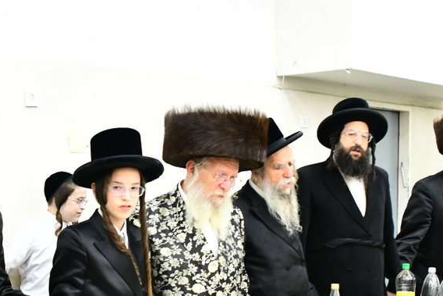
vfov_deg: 19.5
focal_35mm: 69
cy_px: 244
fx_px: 849
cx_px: 136
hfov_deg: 29.0
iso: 4000
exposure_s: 1/100
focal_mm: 28
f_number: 5.6
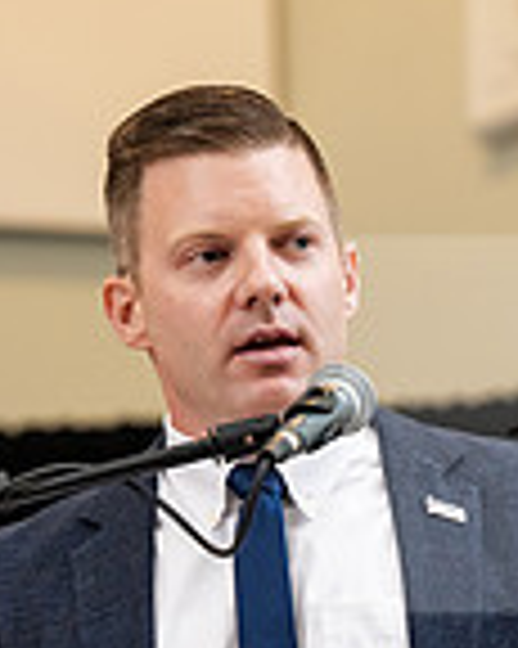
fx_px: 8326
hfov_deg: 3.6
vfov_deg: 4.4
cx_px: 207
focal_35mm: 434
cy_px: 781
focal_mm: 115
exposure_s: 1/200
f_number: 3.2
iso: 1250
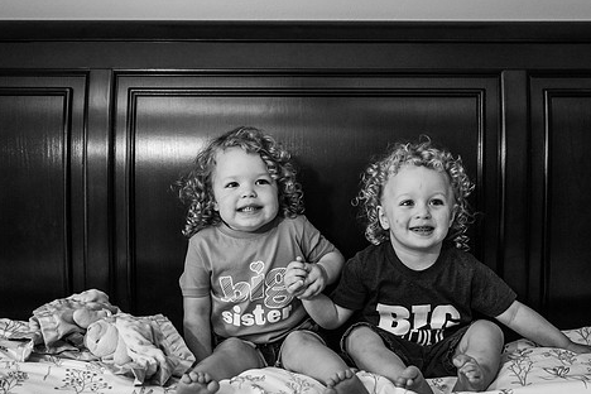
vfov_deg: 25.0
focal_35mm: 54
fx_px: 886
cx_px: 319
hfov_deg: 36.8
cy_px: 239
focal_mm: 42
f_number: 3.5
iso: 1250
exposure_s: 1/250
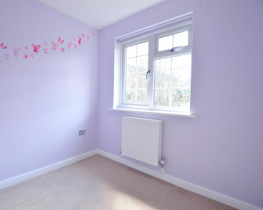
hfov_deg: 88.8
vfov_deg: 77.0
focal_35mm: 17
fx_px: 132
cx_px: 109
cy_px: 105
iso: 200
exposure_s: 1/60
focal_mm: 10
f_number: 4
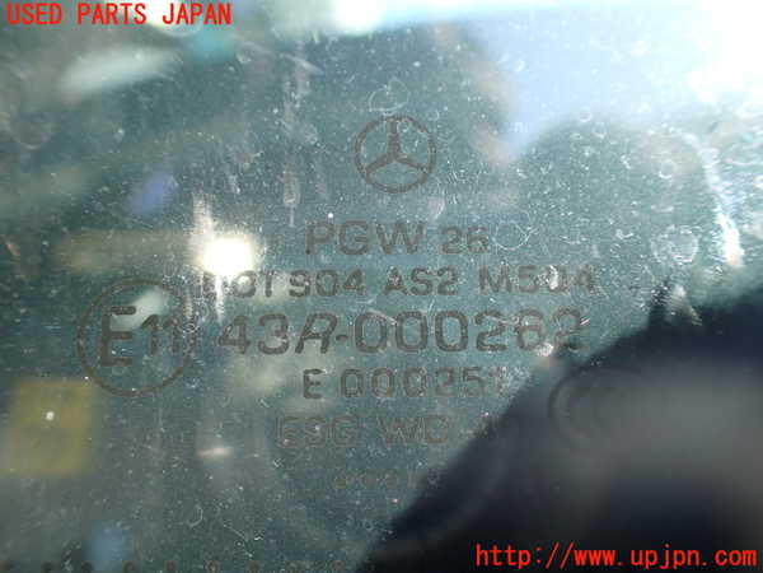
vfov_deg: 46.8
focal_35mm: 30
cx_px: 382
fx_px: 661
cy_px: 286
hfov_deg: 60.0
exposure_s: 1/125
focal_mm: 5.4
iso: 100
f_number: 2.3
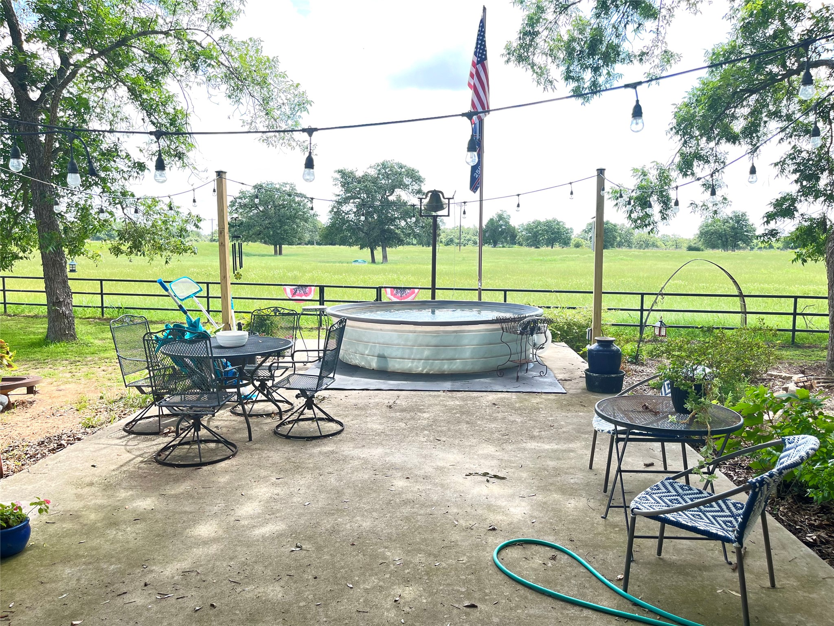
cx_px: 417
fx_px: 626
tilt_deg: -6.6
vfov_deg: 53.1
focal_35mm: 26
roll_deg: -0.3
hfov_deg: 67.3
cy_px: 313
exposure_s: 1/378
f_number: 1.6
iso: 50
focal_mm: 5.1
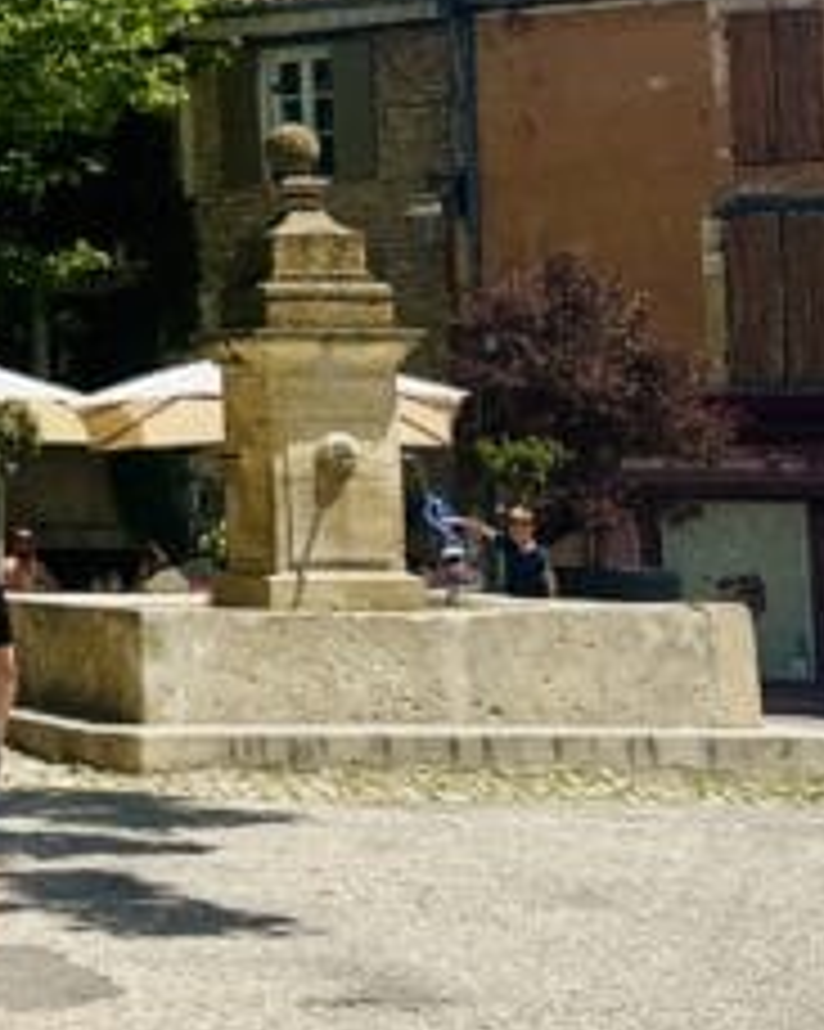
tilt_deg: +7.1
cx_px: -644
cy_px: 18
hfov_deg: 12.7
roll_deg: -0.3
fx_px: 3386
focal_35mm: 111
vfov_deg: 17.0
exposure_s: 1/5076
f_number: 1.6
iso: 50
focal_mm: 5.1
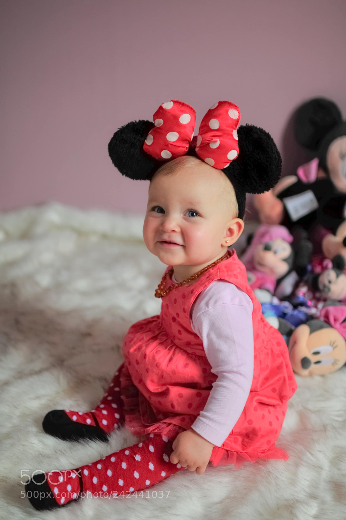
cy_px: 260
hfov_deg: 29.8
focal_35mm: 45
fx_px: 650
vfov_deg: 43.6
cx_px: 173
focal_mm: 30
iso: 100
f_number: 3.5
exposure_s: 1/60
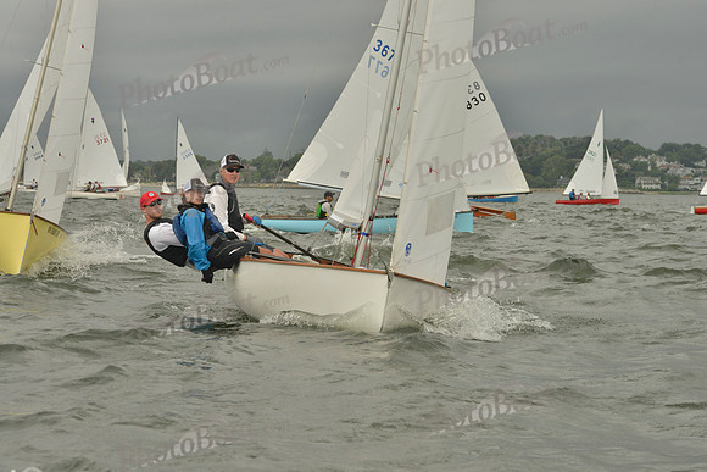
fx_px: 1807
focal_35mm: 92
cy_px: 236
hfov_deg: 22.1
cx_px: 354
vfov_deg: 14.9
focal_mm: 92
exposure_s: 1/1250
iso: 400
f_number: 10
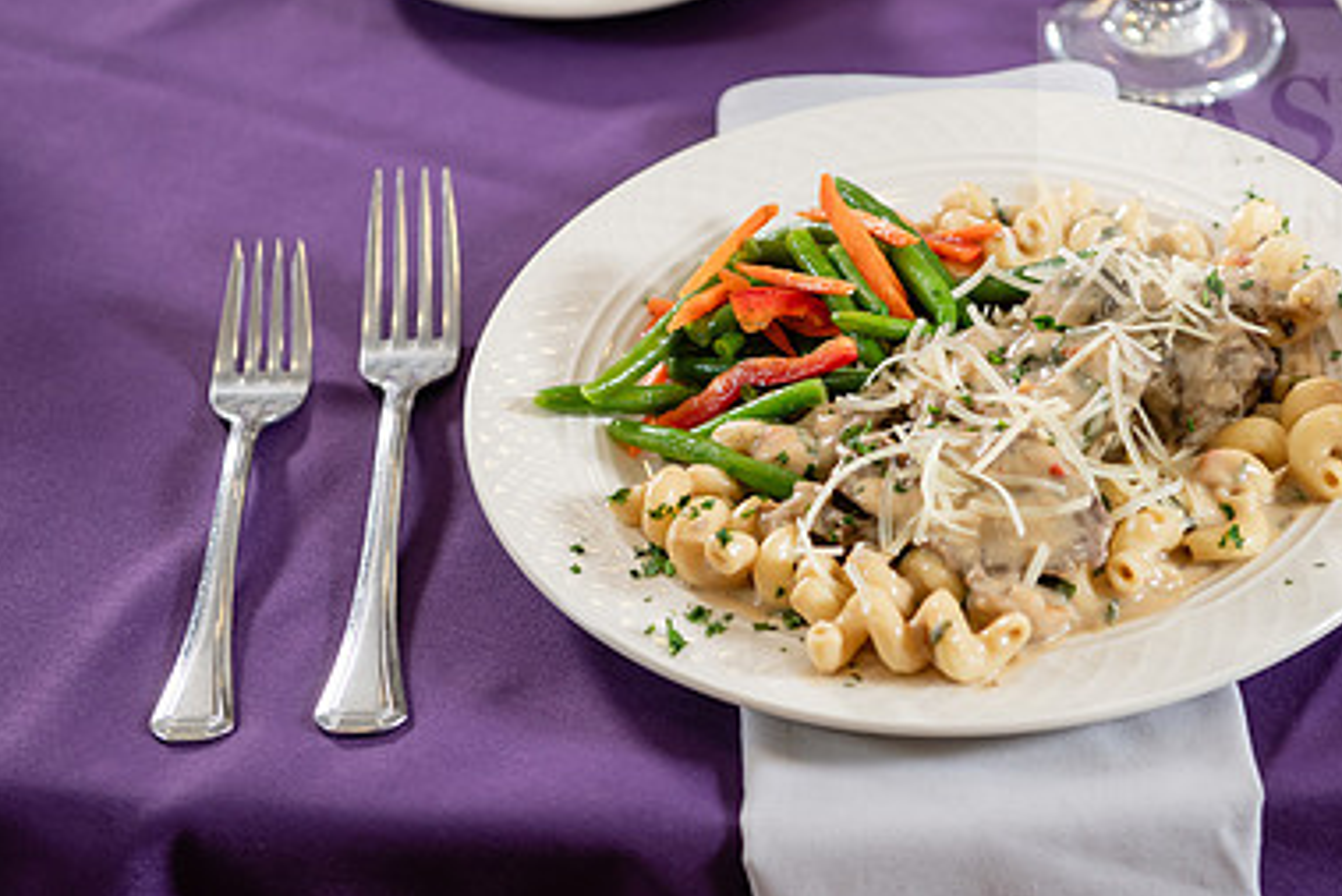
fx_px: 3990
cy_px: 437
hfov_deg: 19.0
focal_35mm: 107
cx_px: 931
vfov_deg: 12.8
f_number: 4
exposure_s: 1/200
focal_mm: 70
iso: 400
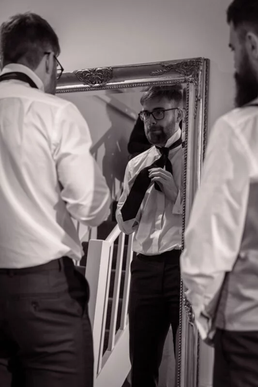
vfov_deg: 36.3
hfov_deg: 24.6
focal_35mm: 55
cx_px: 129
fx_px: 591
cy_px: 194
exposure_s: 1/200
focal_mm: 55
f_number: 3.2
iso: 250
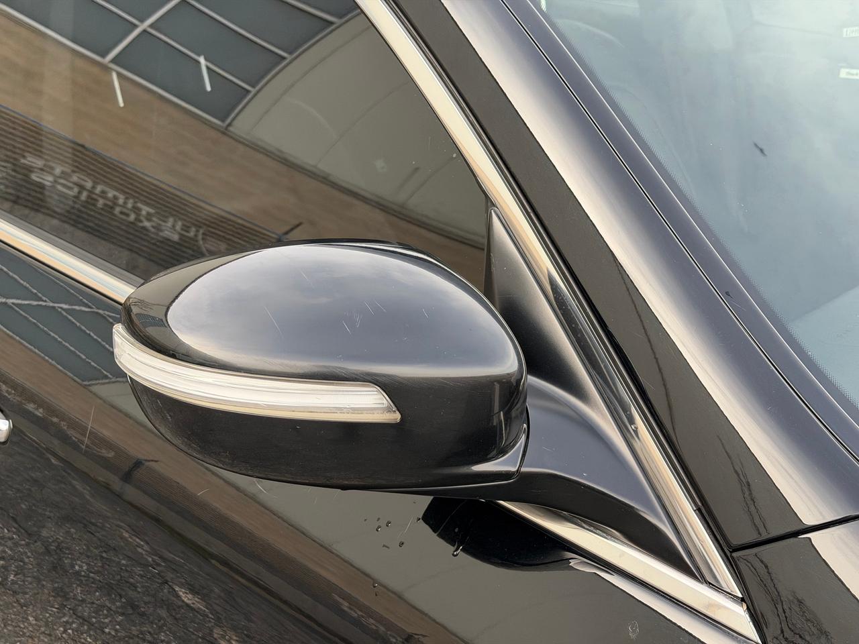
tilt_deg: -21.6
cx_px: 430
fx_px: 1191
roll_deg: +0.1
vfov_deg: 30.3
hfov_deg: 39.7
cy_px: 322
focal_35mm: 48
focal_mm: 6.76
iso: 80
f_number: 1.78
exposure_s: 1/384
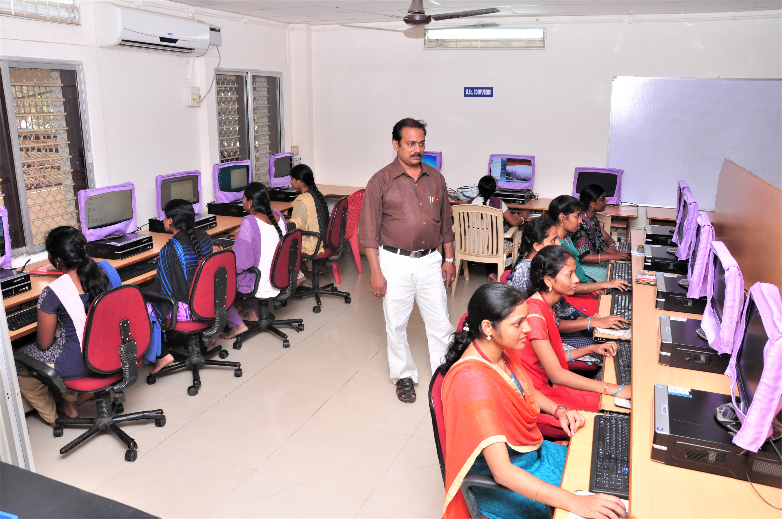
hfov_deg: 67.4
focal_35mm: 27
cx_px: 391
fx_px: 586
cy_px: 260
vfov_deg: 47.8
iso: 800
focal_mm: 18
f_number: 7.1
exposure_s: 1/125
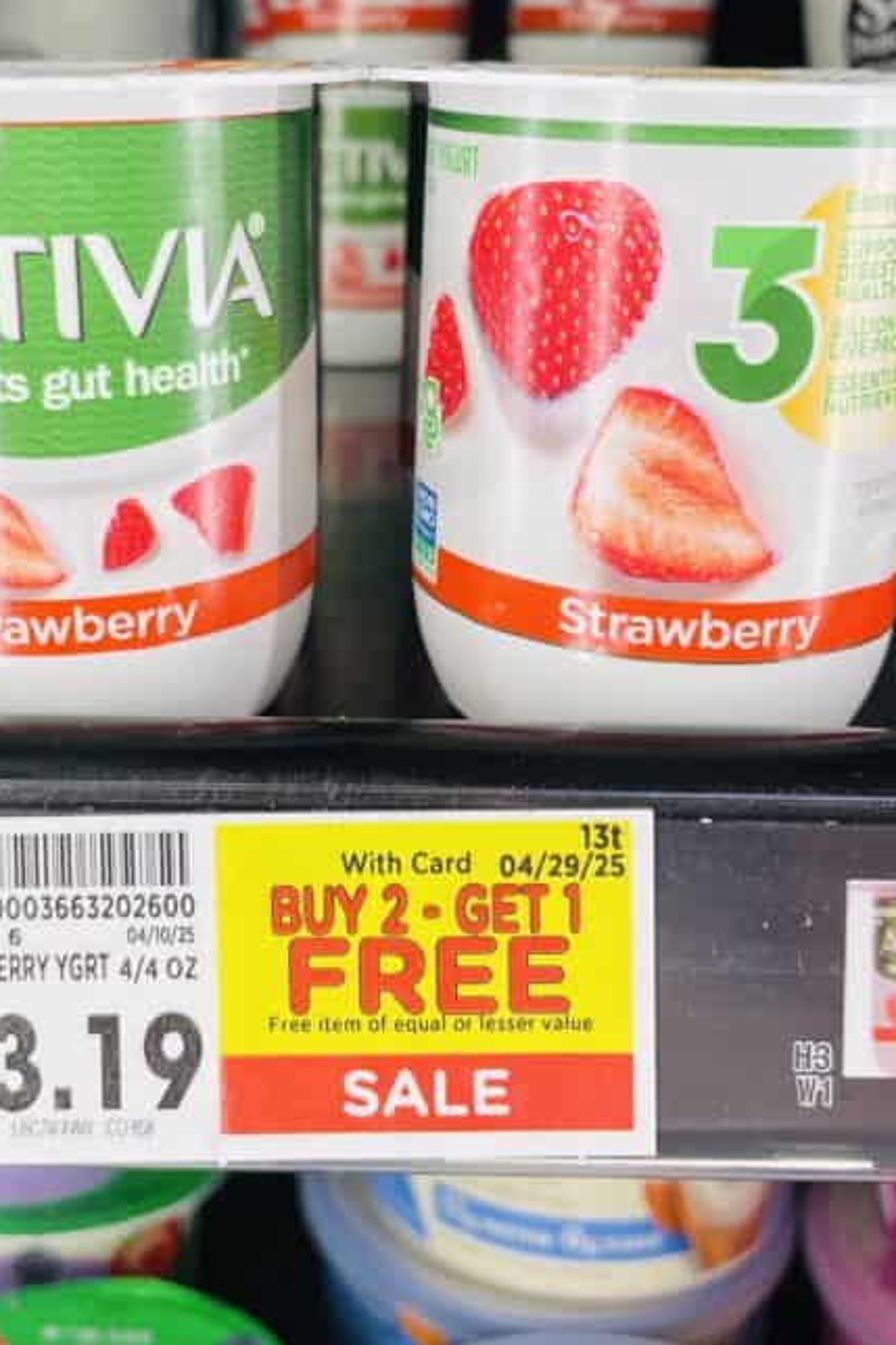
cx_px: 328
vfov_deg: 45.0
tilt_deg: -11.9
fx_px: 1606
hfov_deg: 31.0
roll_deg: -0.2
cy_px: 482
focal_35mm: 43
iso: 64
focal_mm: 4.2
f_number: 1.6
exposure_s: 1/121
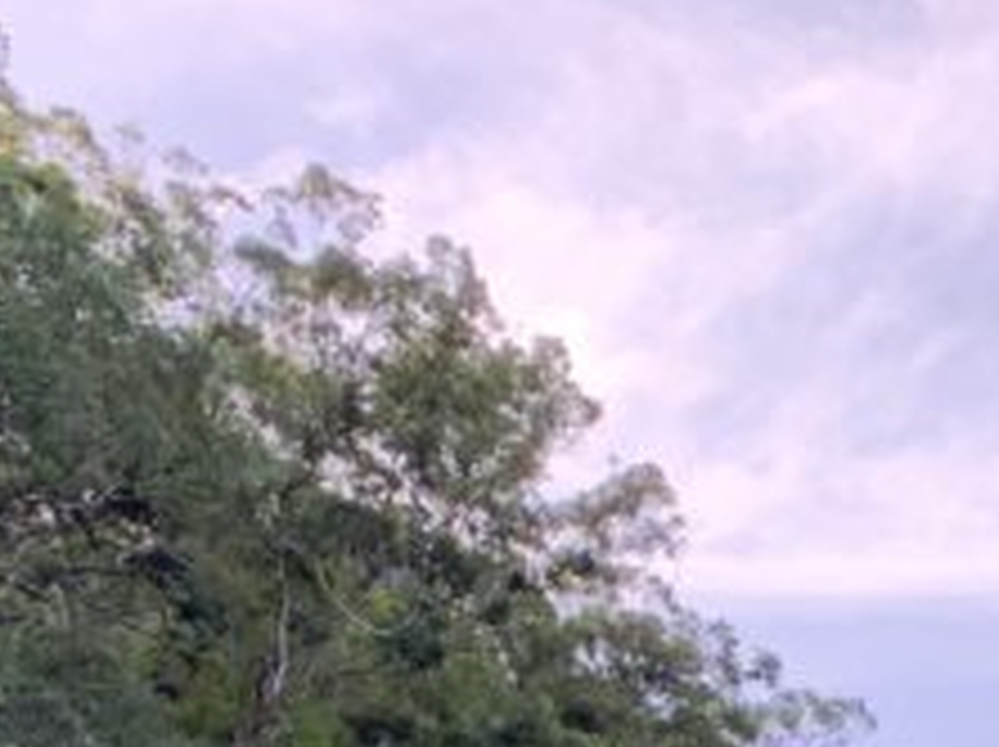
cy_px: 1706
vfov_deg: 10.8
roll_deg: +1.3
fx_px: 3459
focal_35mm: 120
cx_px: 1526
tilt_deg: +6.6
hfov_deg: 15.1
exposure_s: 1/129
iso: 25
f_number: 1.8
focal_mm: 4.25
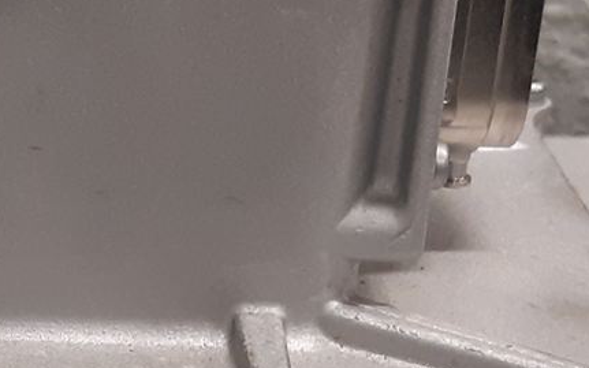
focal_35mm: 131
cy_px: 319
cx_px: -104
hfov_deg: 15.4
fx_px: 2102
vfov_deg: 10.0
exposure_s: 1/50
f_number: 1.7
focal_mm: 3.93
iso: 160
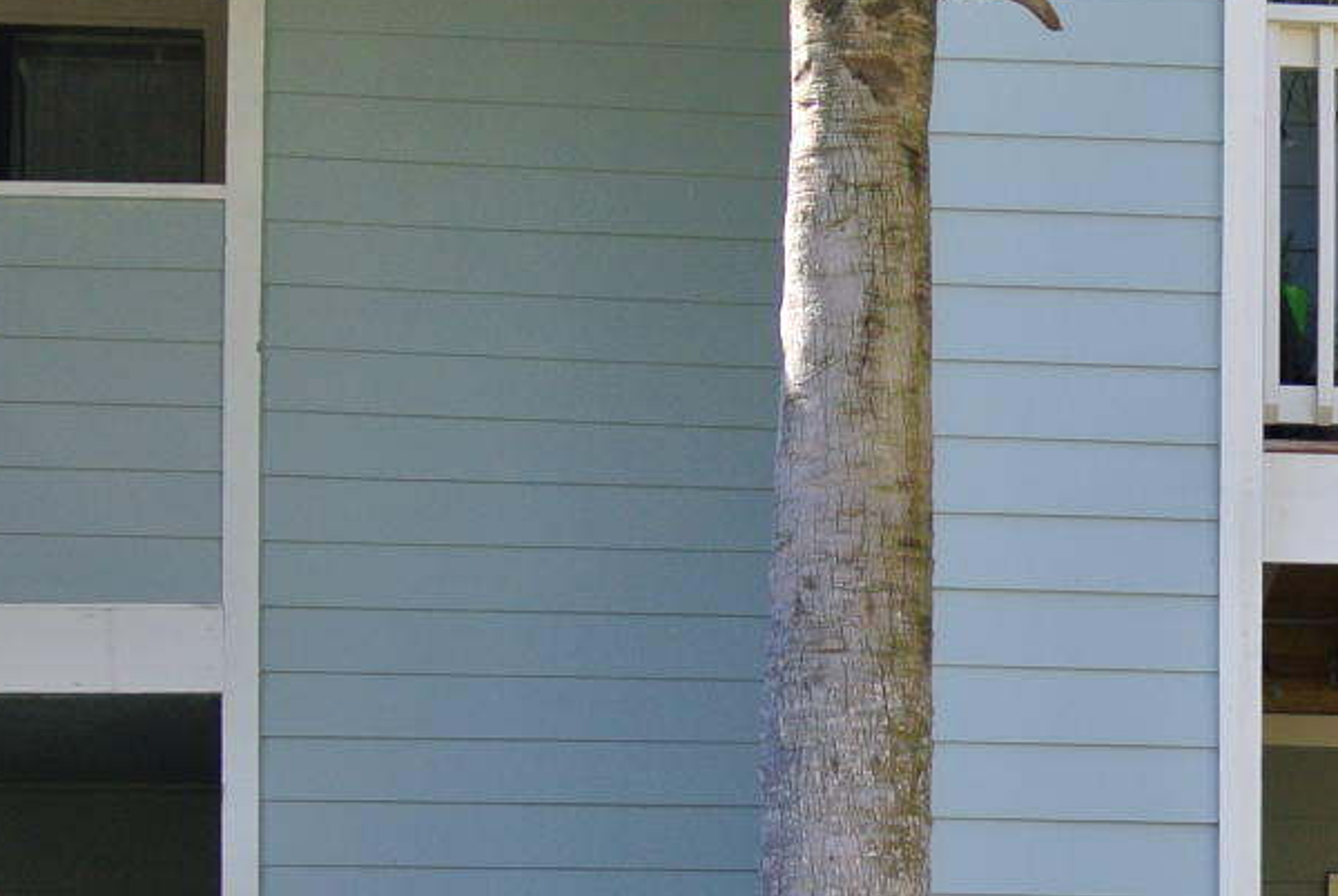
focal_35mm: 142
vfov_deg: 9.4
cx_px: 1771
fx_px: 5285
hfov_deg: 13.8
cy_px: 1360
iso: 100
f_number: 4.2
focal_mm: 16.3
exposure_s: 1/160
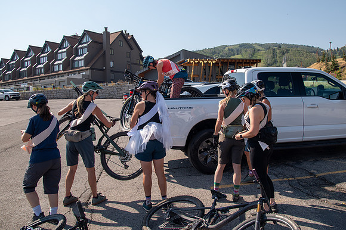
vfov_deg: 44.9
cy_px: 92
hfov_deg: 63.7
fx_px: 277
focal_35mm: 29
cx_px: 192
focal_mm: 24
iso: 200
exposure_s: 1/400
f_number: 7.1
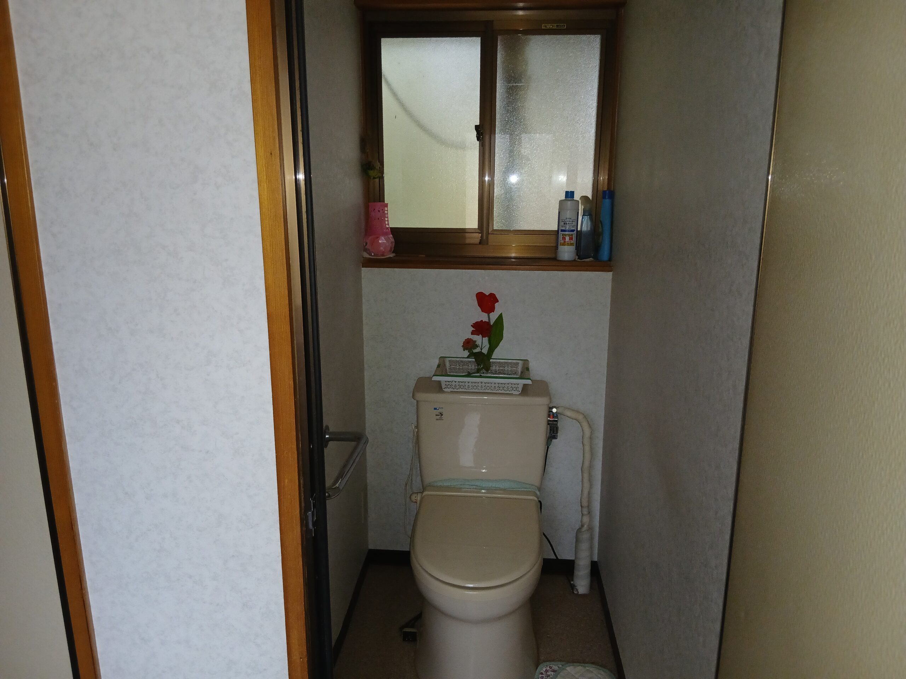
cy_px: 340
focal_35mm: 26
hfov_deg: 67.3
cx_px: 453
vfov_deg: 53.1
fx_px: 680
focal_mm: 3.86
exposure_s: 1/50
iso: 200
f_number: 1.8
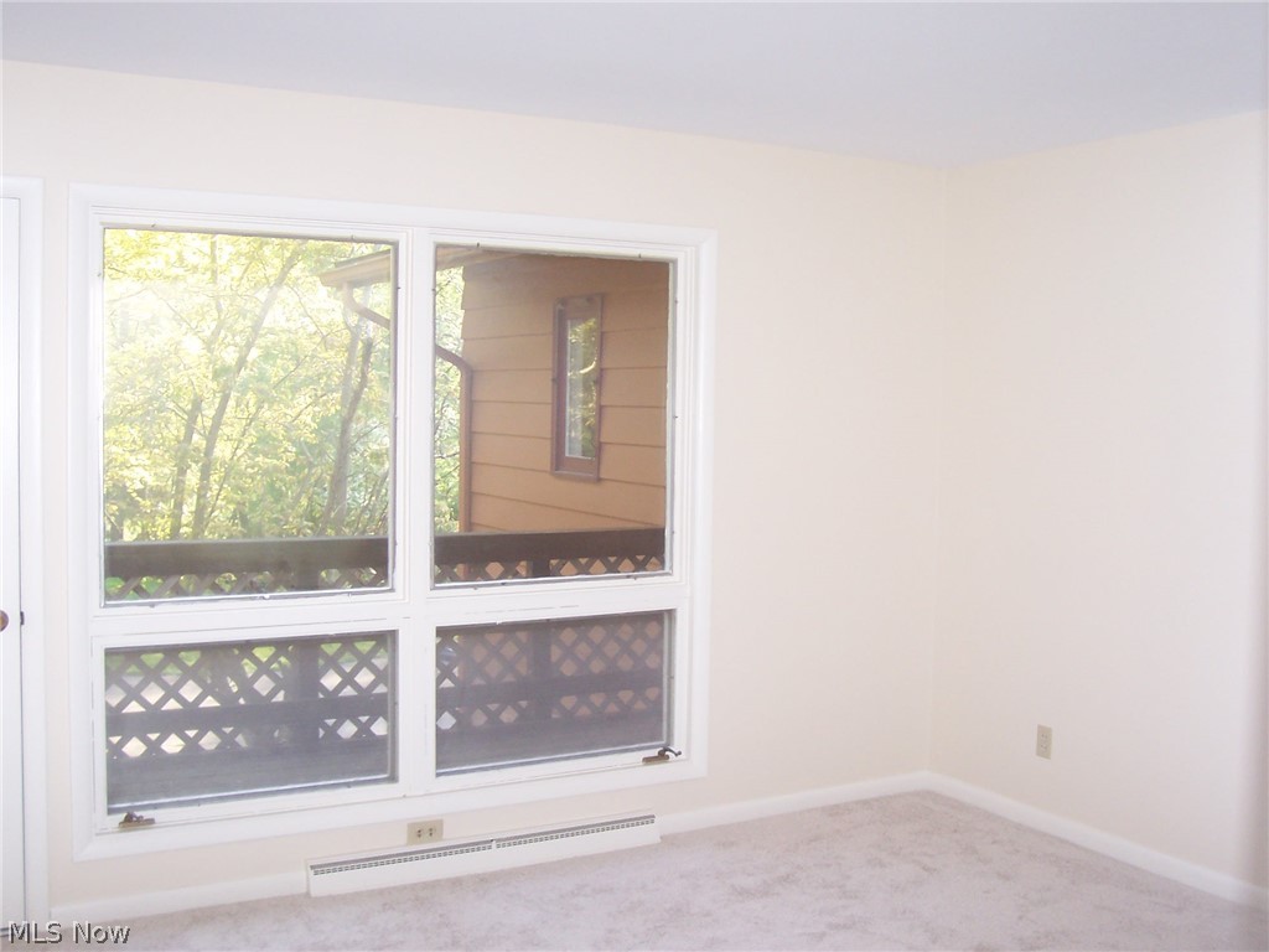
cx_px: 634
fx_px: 1356
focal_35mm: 37
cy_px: 476
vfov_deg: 38.7
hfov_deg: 50.1
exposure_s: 1/60
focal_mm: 5.6
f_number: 2.8
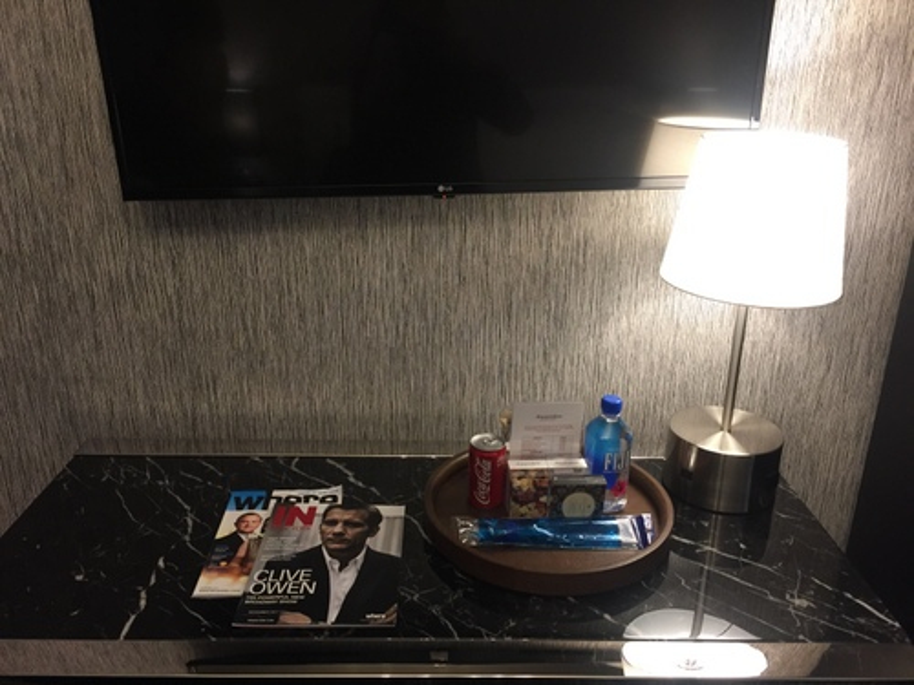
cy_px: 342
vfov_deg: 48.2
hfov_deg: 61.7
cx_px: 457
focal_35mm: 29
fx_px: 766
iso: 125
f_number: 2.2
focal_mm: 4.15
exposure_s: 1/30
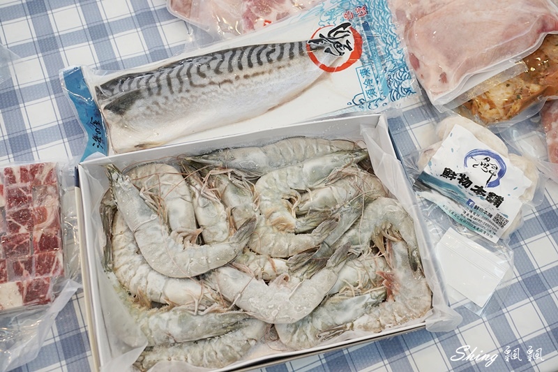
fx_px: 558
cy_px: 186
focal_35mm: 36
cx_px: 279
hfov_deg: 53.1
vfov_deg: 36.9
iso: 500
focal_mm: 36
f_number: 5.6
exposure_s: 1/40
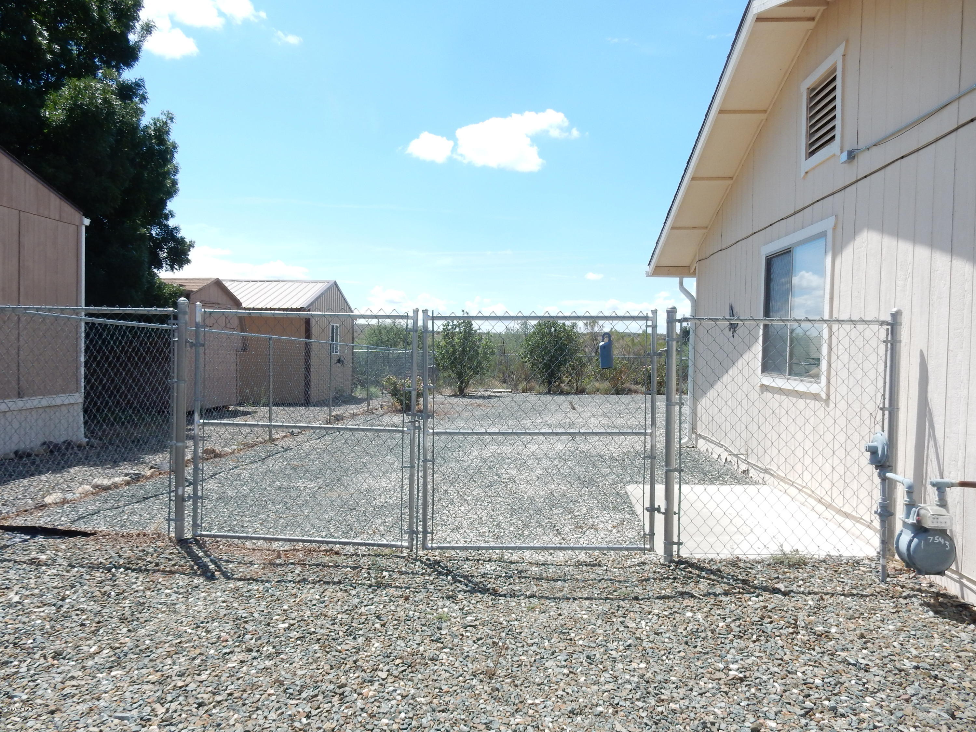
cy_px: 366
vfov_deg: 54.9
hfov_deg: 69.4
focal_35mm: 25
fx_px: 705
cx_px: 488
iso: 125
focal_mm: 4.5
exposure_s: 1/1600
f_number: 3.7
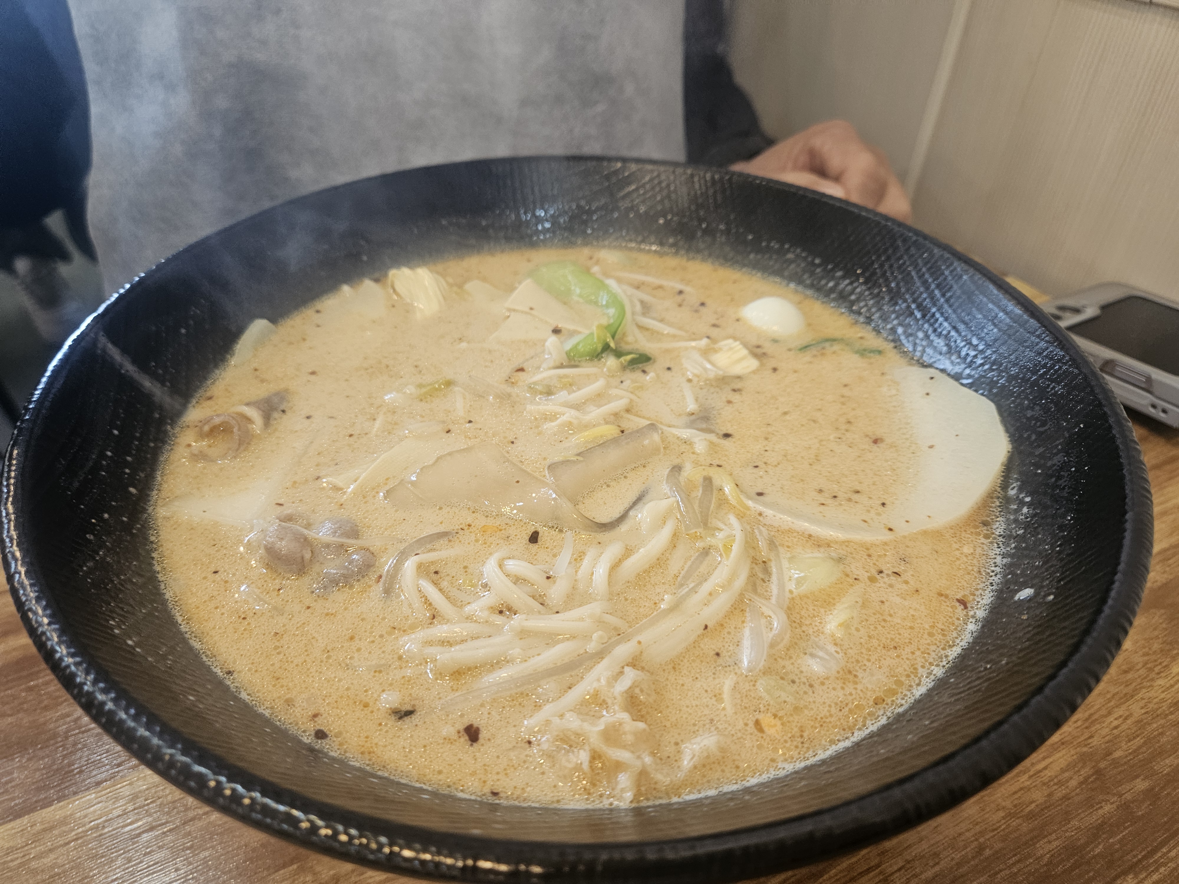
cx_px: 590
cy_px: 442
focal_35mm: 23
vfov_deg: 58.9
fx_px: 783
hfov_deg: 73.9
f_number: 1.8
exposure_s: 1/120
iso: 160
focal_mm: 5.4
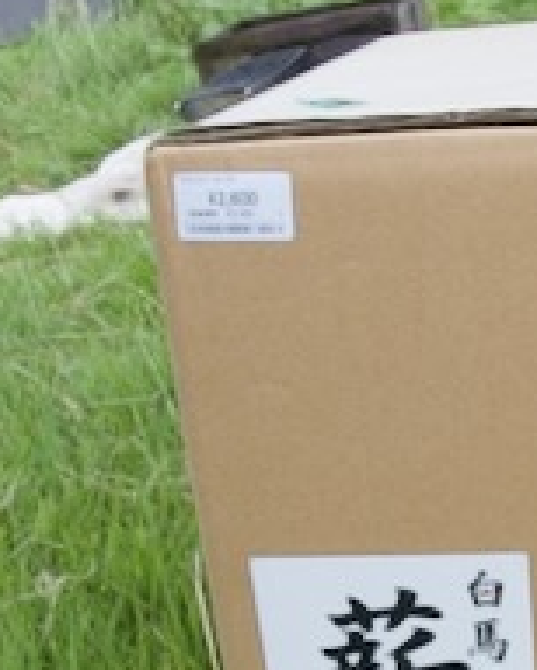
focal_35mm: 61
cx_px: 534
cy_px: 506
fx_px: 1210
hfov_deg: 24.0
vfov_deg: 30.4
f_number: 2.8
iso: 100
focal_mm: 4.5
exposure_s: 1/250
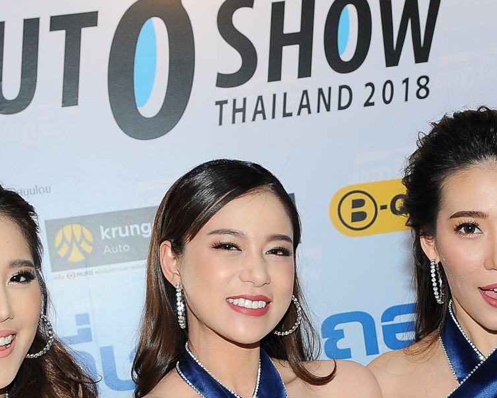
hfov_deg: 16.9
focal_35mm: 114
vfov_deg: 13.5
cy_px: 312
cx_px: 253
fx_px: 1677
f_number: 5.6
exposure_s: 1/125
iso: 1000
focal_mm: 46
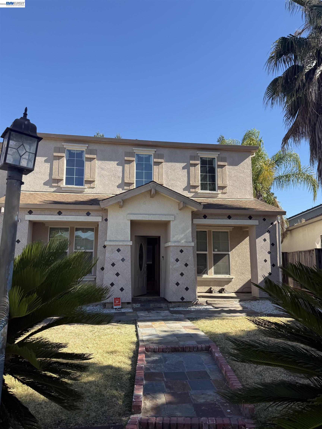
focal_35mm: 24
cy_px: 214
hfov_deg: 56.8
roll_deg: -0.5
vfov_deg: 71.6
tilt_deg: +10.2
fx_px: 298
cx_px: 161
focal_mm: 6.76
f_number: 1.78
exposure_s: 1/2299
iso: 80
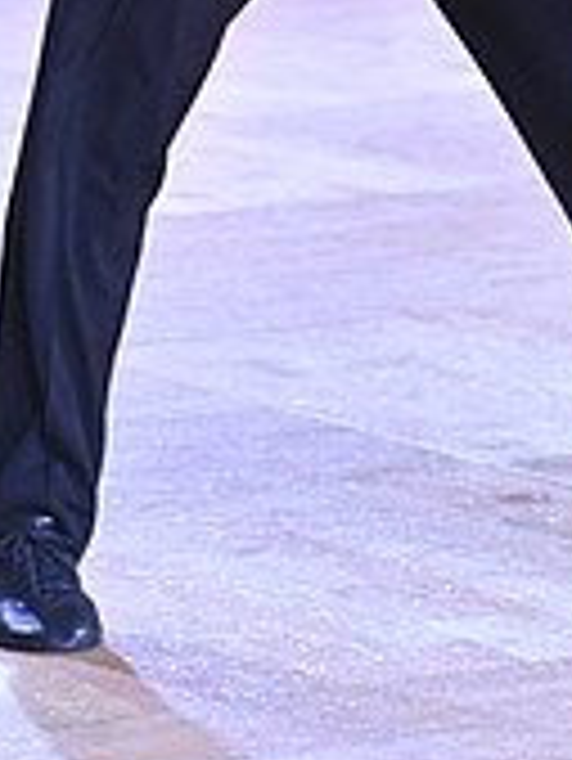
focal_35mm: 395
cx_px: 718
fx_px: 8692
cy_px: -247
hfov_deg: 3.8
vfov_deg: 5.0
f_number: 7.1
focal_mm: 120
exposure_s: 1/400
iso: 4000
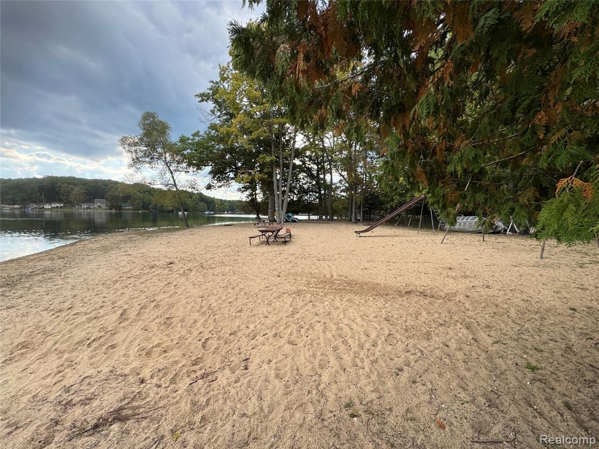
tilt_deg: -3.2
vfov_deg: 85.7
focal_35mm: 14
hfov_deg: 102.1
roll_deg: -2.6
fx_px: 242
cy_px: 224
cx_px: 300
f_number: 2.2
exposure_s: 1/401
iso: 40
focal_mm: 2.22
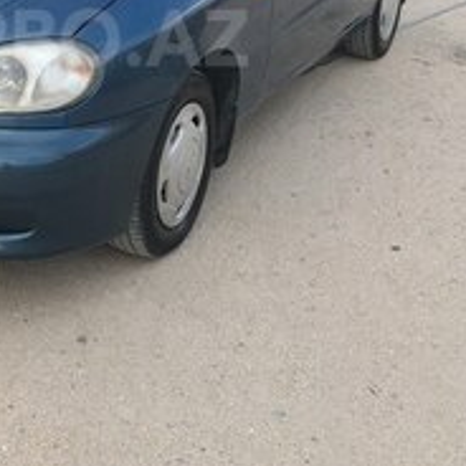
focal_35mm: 69
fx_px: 1051
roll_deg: -0.2
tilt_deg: -14.4
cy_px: 38
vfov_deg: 24.2
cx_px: 53
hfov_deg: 24.3
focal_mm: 4.15
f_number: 2.2
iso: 25
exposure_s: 1/100
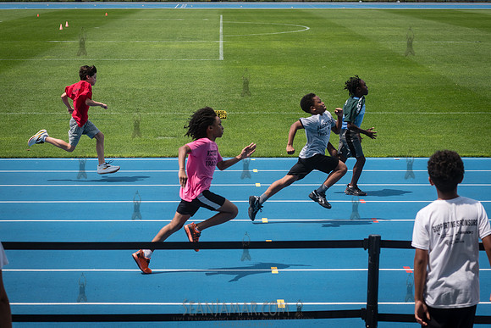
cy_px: 164
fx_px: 1309
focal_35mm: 96
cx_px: 246
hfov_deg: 21.2
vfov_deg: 14.3
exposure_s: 1/1250
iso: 160
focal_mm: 80
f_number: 5
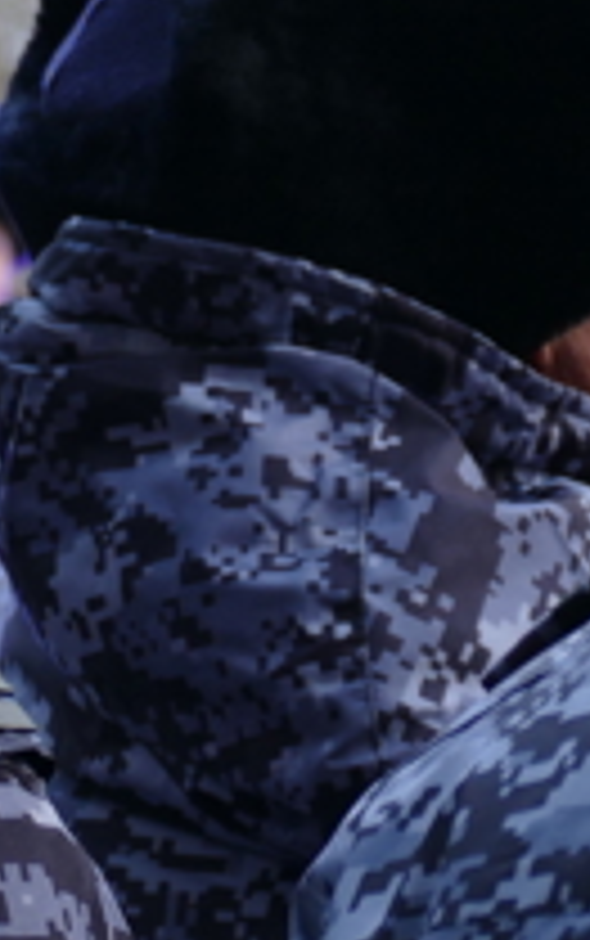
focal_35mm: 300
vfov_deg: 7.0
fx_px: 7702
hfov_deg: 4.4
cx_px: -405
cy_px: 220
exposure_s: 1/80
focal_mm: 29.94
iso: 200
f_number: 3.7
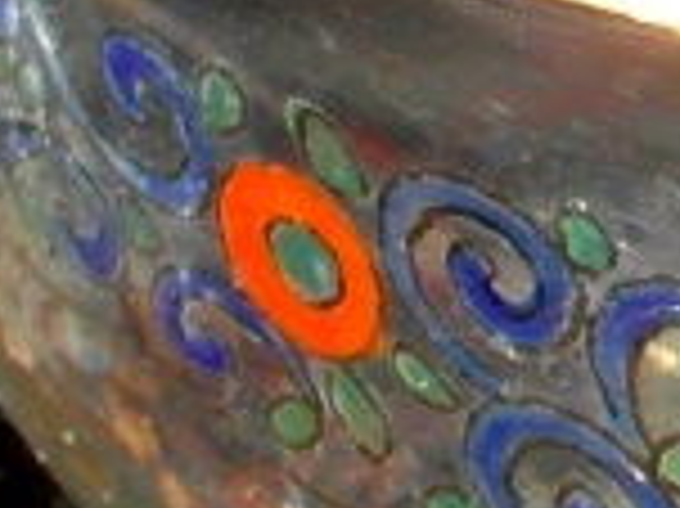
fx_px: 8283
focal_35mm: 422
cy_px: -153
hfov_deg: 4.6
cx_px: 1689
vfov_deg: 3.5
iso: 80
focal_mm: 8.7
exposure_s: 1/125
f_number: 6
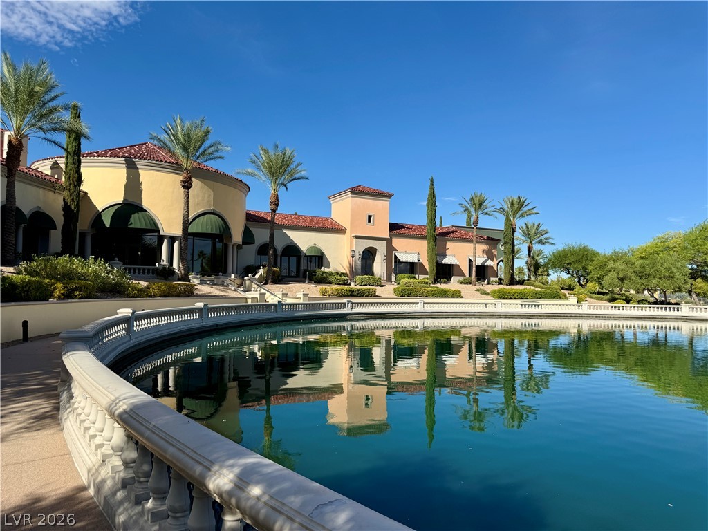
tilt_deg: +3.4
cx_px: 354
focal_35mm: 24
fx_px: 491
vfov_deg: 56.8
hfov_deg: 71.6
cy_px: 266
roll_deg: -0.9
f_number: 1.78
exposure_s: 1/5319
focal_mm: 6.76
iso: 80
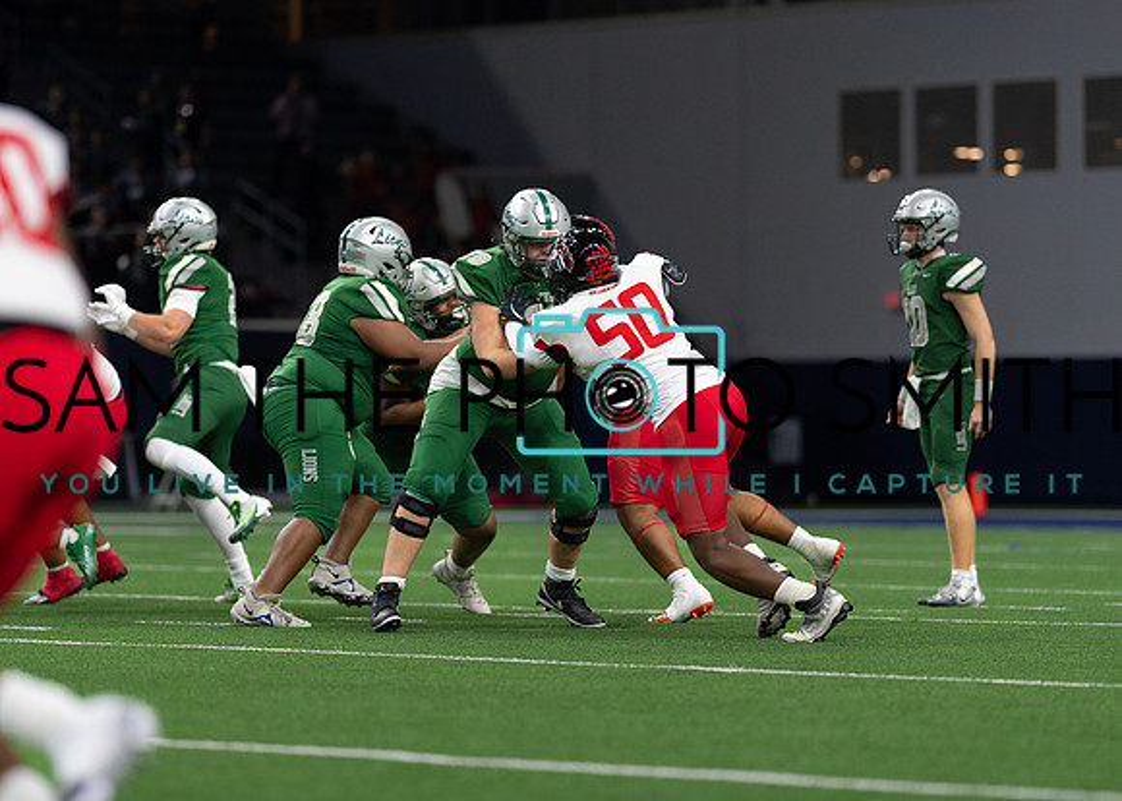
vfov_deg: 7.0
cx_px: 529
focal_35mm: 205
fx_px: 6517
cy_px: 404
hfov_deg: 9.8
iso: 1000
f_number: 1.8
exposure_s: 1/1600
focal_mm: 135
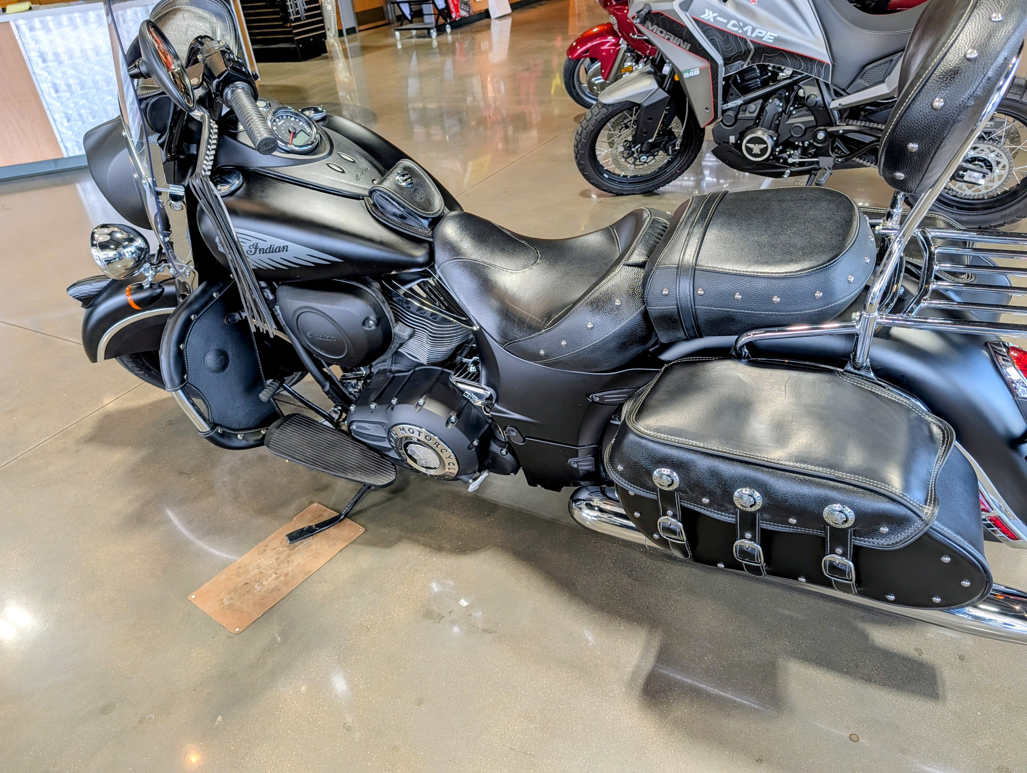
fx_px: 713
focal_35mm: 24
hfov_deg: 71.5
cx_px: 514
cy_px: 386
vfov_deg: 56.9
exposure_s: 1/120
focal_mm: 6.9
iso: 68
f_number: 1.68
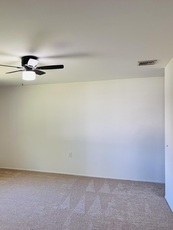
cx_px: 38
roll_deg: +0.1
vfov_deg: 55.4
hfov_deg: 41.4
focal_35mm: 33
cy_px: 117
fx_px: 220
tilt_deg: +0.1
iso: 200
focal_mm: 6.86
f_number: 1.78
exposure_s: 1/120
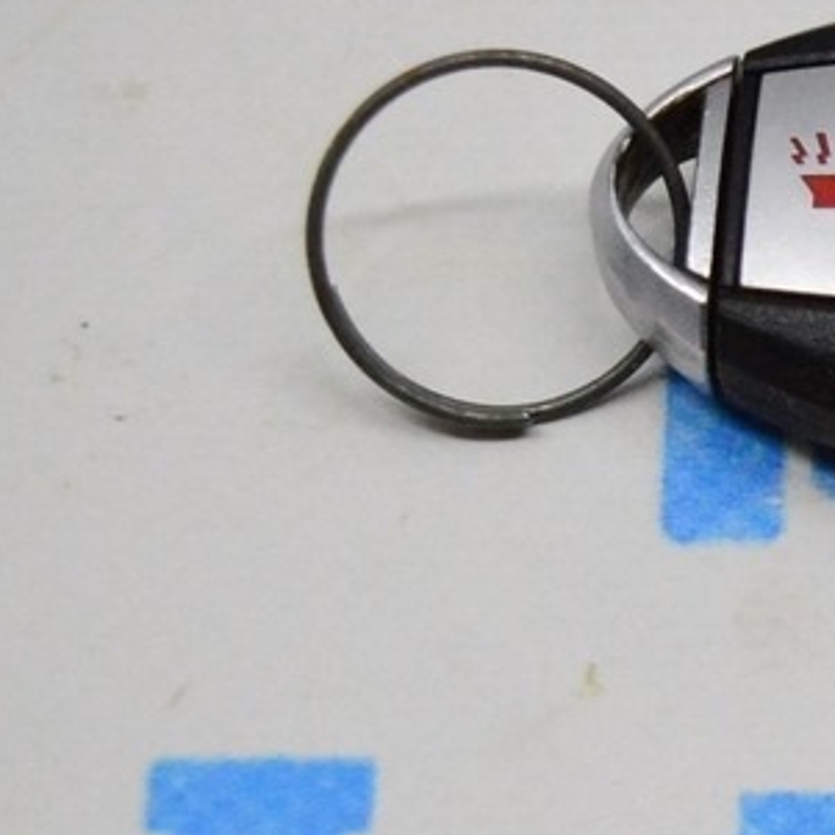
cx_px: 1143
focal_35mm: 151
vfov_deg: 11.5
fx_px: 4133
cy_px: 487
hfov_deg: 11.2
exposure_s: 1/1000
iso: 6400
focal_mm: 35
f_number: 4.5
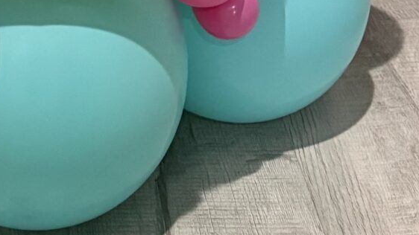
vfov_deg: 8.2
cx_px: 75
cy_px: -539
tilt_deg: -1.3
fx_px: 1322
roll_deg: +1.1
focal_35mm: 119
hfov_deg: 17.8
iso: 640
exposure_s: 1/60
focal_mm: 6.76
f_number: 1.78
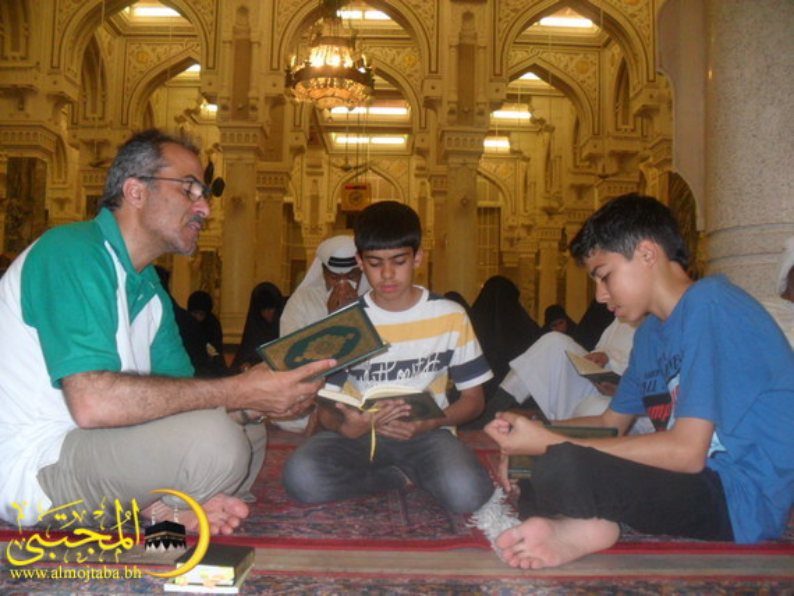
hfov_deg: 52.6
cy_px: 298
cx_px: 397
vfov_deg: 40.7
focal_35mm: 35
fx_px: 803
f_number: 3
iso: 200
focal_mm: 6.3
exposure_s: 1/45
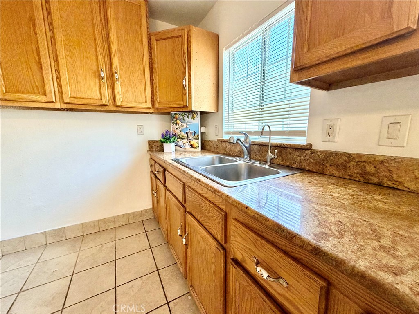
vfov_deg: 85.7
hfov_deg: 102.1
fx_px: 169
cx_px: 210
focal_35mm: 14
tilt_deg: -9.0
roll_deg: -0.3
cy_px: 157
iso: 200
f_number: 2.2
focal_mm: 2.22
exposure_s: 1/60
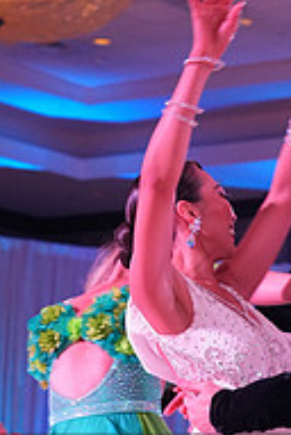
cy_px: 510
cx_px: 281
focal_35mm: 185
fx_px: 2235
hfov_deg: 7.4
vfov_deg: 10.9
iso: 2500
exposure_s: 1/250
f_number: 5
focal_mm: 61
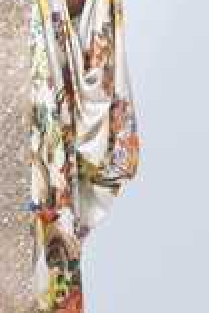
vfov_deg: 11.5
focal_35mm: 178
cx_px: -18
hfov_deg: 7.7
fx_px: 1550
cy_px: 145
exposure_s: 1/160
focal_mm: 53
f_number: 11
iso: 100
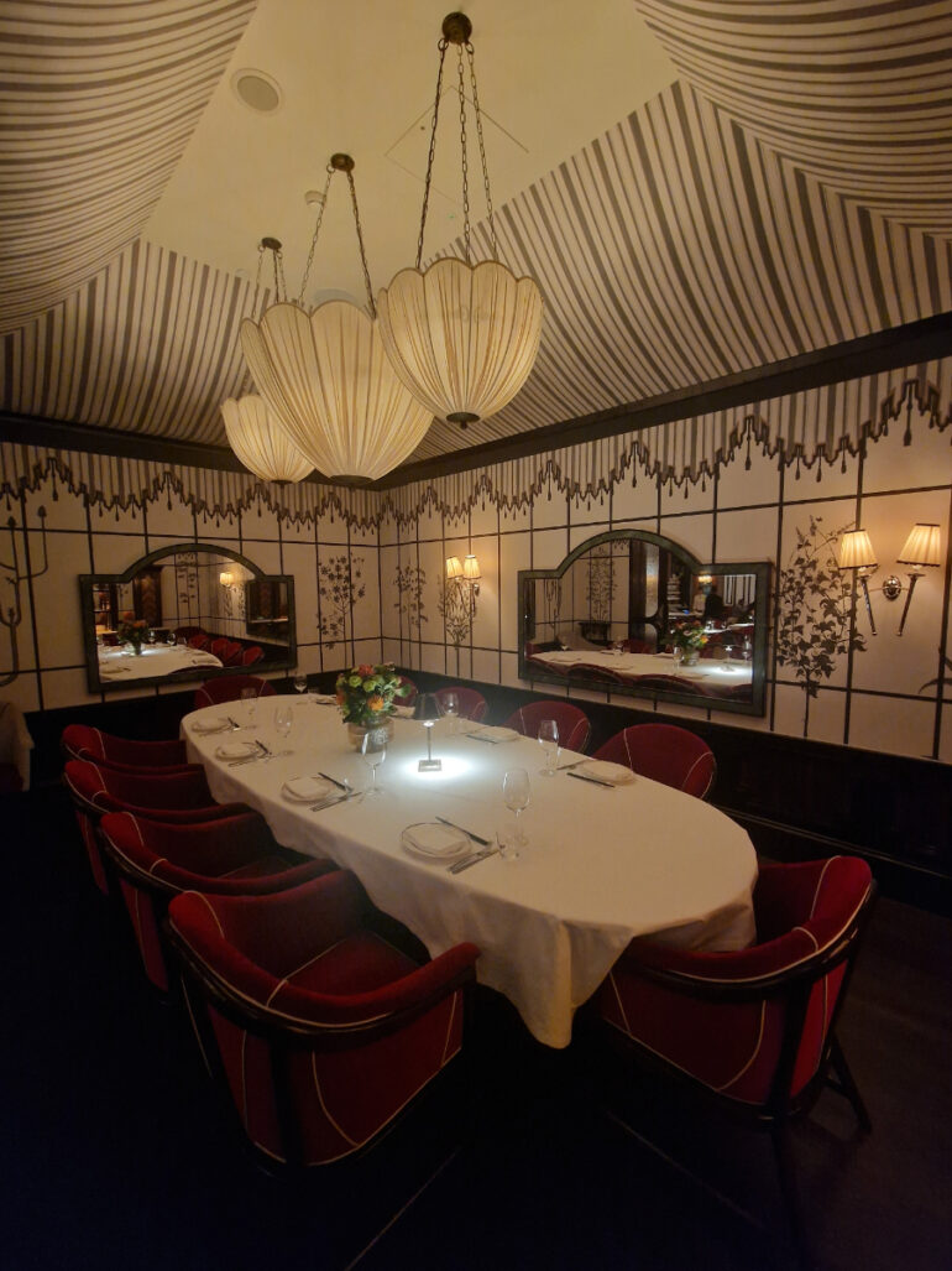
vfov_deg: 106.2
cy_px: 636
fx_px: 477
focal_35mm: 13
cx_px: 476
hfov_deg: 89.9
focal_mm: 2.2
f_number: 2.2
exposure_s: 1/33
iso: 800
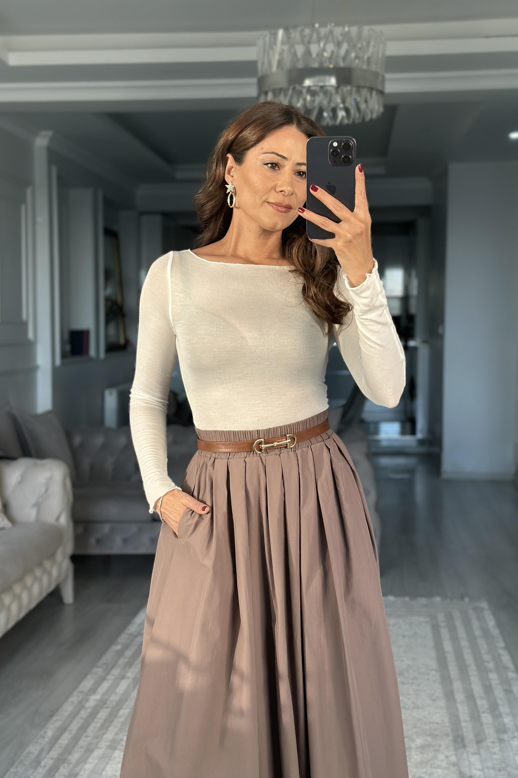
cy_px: 389
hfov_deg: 27.0
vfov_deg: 39.6
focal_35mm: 50
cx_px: 279
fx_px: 1079
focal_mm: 6.86
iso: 80
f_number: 1.78
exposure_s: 1/121
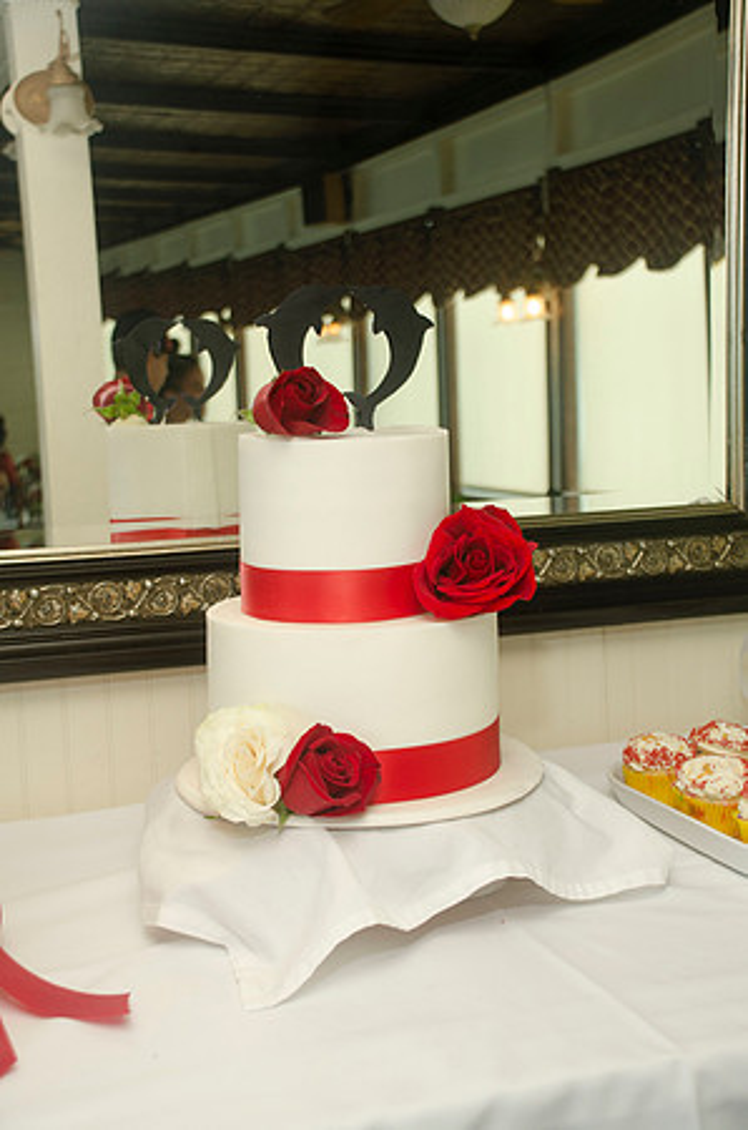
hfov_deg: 25.6
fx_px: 1644
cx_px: 374
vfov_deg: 37.9
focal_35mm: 52
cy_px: 565
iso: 100
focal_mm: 35
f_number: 5
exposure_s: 1/80
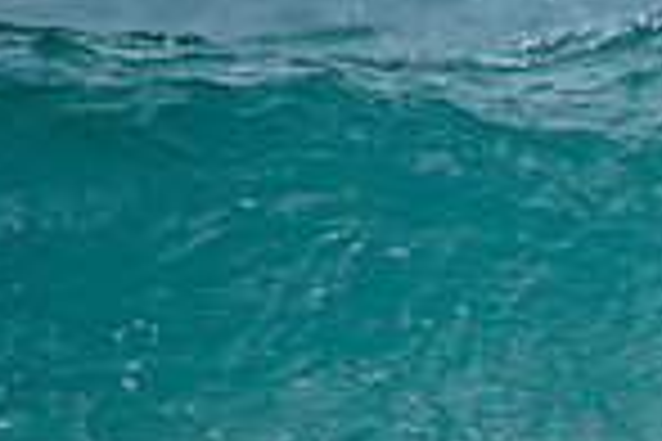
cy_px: 413
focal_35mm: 2419
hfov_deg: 0.9
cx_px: 1528
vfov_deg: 0.6
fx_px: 44479
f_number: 5.6
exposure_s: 1/2000
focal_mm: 500
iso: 200
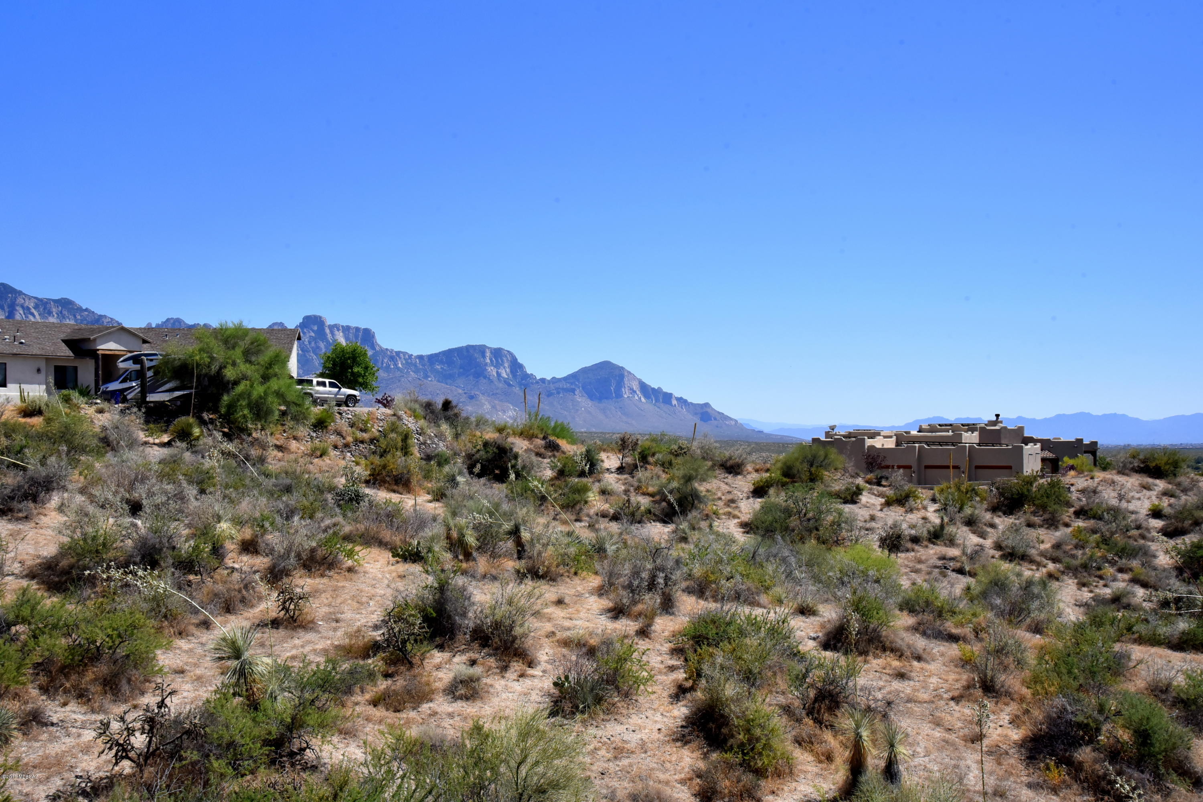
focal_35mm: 38
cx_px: 602
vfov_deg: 35.1
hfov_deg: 50.7
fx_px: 1270
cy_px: 401
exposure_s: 1/1600
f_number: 16
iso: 2000
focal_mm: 38
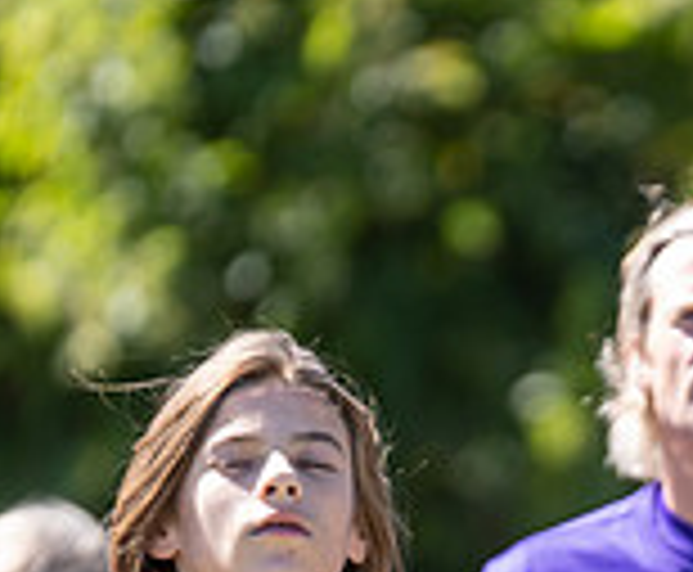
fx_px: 19991
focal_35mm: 963
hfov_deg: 2.0
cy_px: 694
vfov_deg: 1.6
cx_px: 684
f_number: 2.8
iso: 80
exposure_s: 1/640
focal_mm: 200
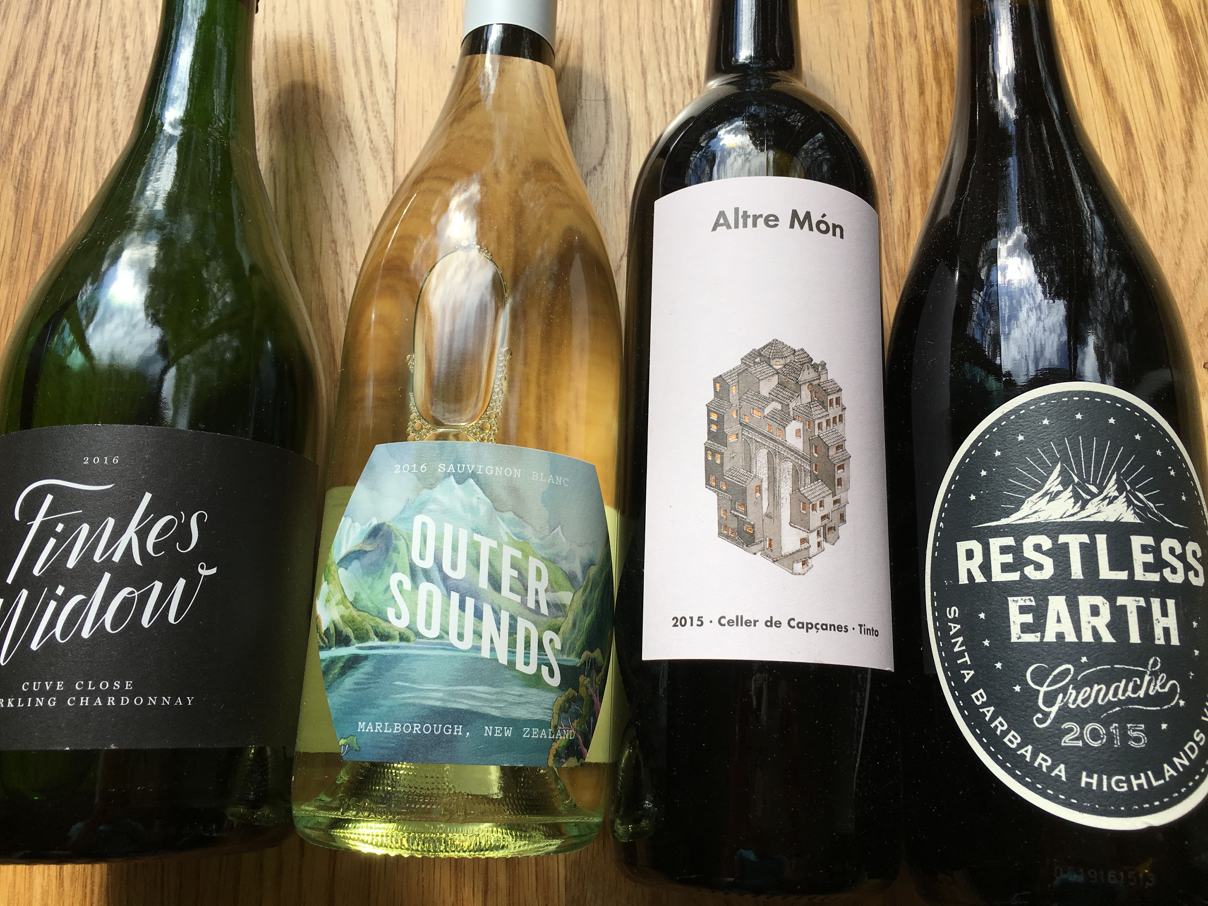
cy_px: 453
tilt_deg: -73.6
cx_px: 604
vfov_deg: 48.2
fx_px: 1012
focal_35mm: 29
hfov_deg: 61.7
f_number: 2.2
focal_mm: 4.15
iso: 25
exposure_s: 1/324
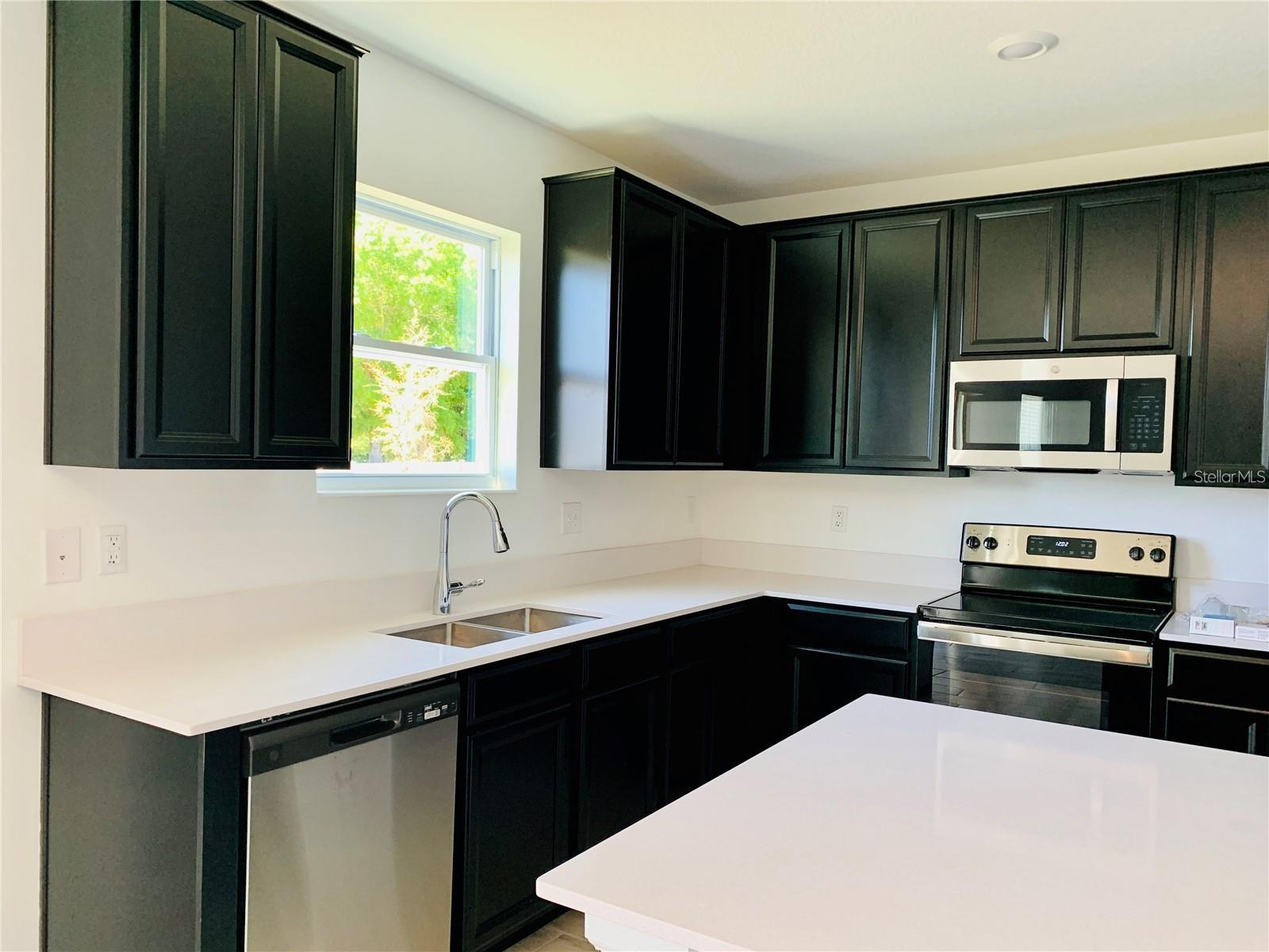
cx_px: 634
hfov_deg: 67.3
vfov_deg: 53.1
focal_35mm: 26
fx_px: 953
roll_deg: -1.7
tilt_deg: -3.2
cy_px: 476
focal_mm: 4.25
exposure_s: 1/78
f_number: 1.8
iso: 100
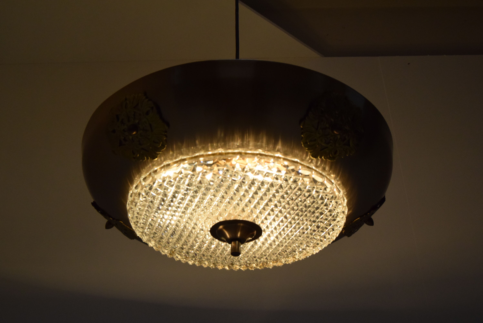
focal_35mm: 42
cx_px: 242
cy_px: 162
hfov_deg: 46.4
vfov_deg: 31.9
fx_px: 564
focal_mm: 28
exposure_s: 1/320
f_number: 9
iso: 1600
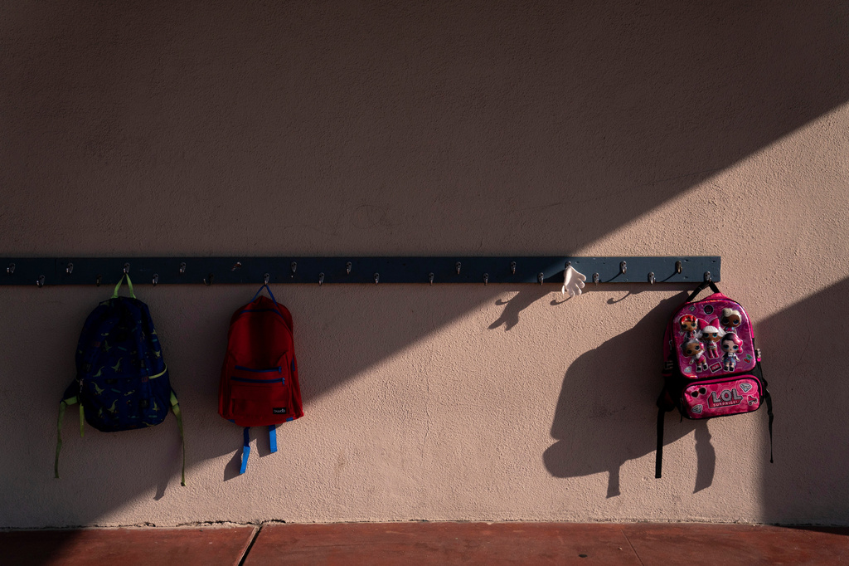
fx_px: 1084
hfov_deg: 42.8
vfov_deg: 29.2
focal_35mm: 46
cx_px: 424
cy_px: 283
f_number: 2.8
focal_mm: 46
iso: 1000
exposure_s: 1/32000
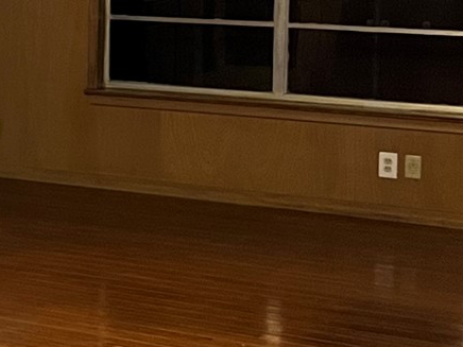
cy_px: -17
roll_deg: -1.2
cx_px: -550
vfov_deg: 12.0
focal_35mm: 122
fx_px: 1632
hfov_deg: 13.2
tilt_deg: -2.4
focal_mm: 5.1
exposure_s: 1/60
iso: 500
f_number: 1.6
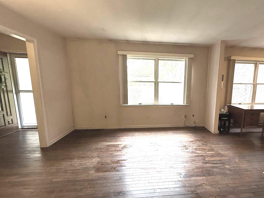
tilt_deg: -8.6
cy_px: 104
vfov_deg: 71.6
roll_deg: -0.5
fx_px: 137
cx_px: 166
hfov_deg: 86.0
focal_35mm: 18
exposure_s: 1/120
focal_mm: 2.22
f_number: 2.2
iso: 320
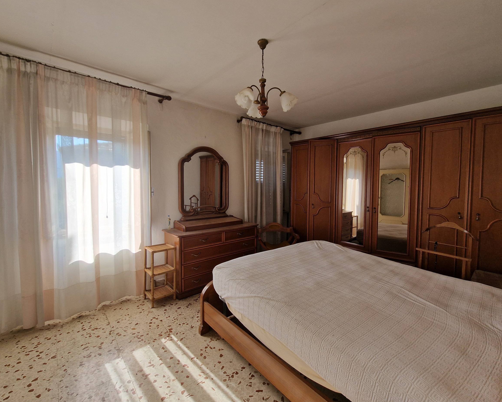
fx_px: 208
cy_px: 199
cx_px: 250
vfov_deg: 88.0
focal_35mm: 14
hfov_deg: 100.7
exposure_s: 1/217
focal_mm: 2.2
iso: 50
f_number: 2.2
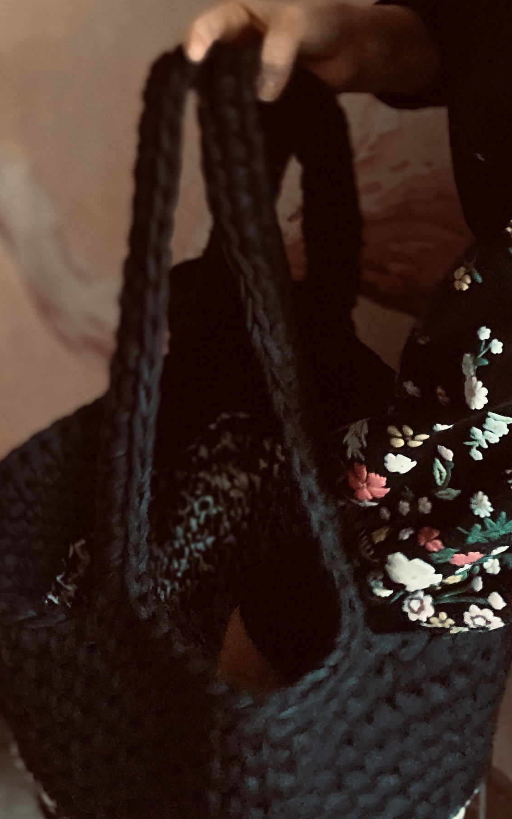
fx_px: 625
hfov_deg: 44.4
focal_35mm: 28
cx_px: 219
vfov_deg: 66.5
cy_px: 410
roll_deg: -0.2
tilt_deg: +3.5
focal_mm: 4.25
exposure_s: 1/44
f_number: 1.8
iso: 500
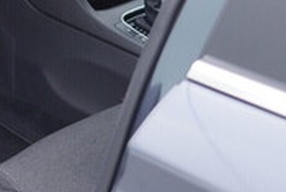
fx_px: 898
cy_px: 12
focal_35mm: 113
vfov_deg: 12.0
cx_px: -56
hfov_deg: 17.3
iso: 160
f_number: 2.8
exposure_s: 1/40
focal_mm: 24
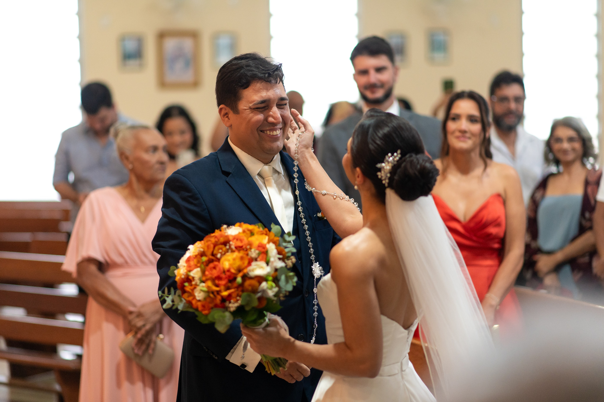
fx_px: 1425
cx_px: 302
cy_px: 201
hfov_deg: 23.9
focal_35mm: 85
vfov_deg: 16.0
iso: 2000
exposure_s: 1/320
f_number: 1.8
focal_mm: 85
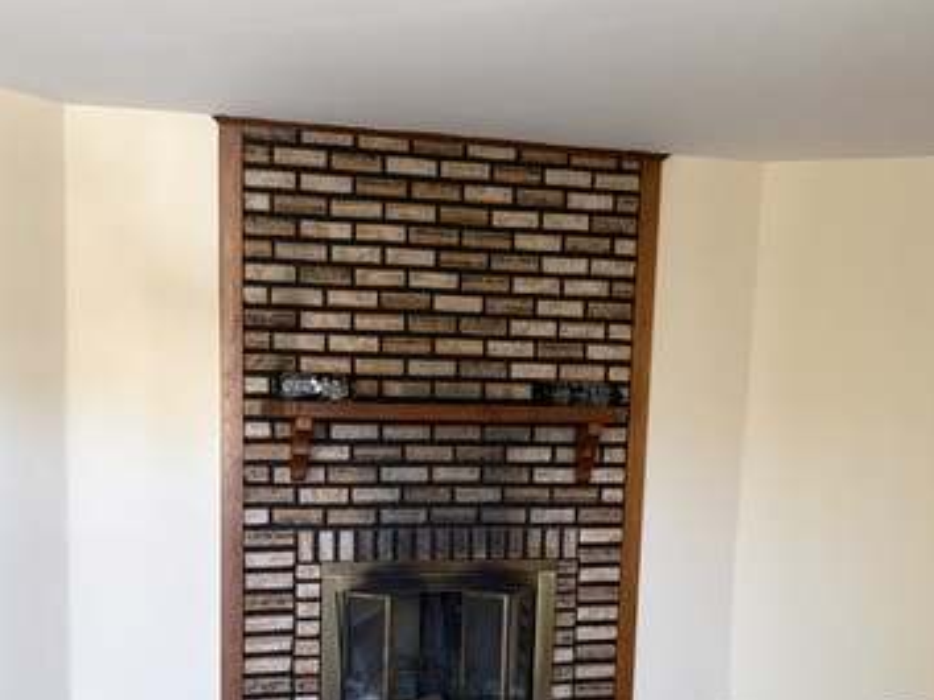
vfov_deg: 28.9
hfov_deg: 38.9
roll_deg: -1.8
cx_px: 476
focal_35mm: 49
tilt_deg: -7.4
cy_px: 568
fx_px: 1321
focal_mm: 5.96
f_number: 1.6
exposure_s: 1/60
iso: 500
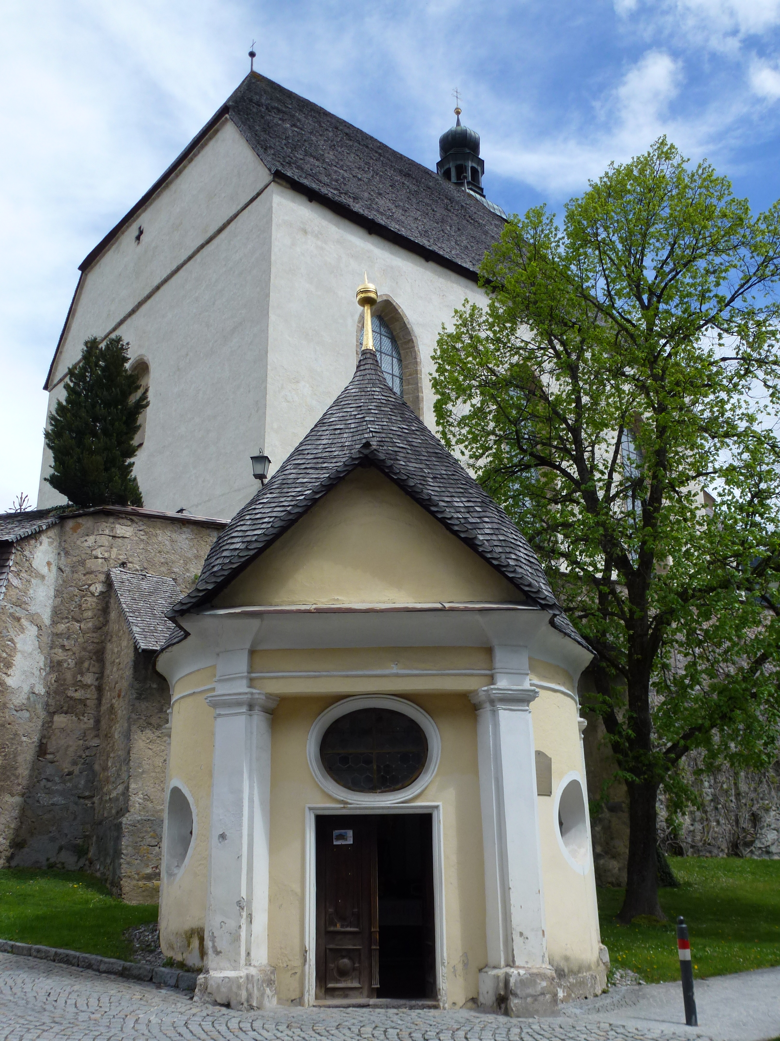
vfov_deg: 60.0
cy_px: 520
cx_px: 390
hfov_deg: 46.8
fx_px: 901
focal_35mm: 30
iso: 100
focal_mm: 5.4
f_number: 4
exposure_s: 1/800
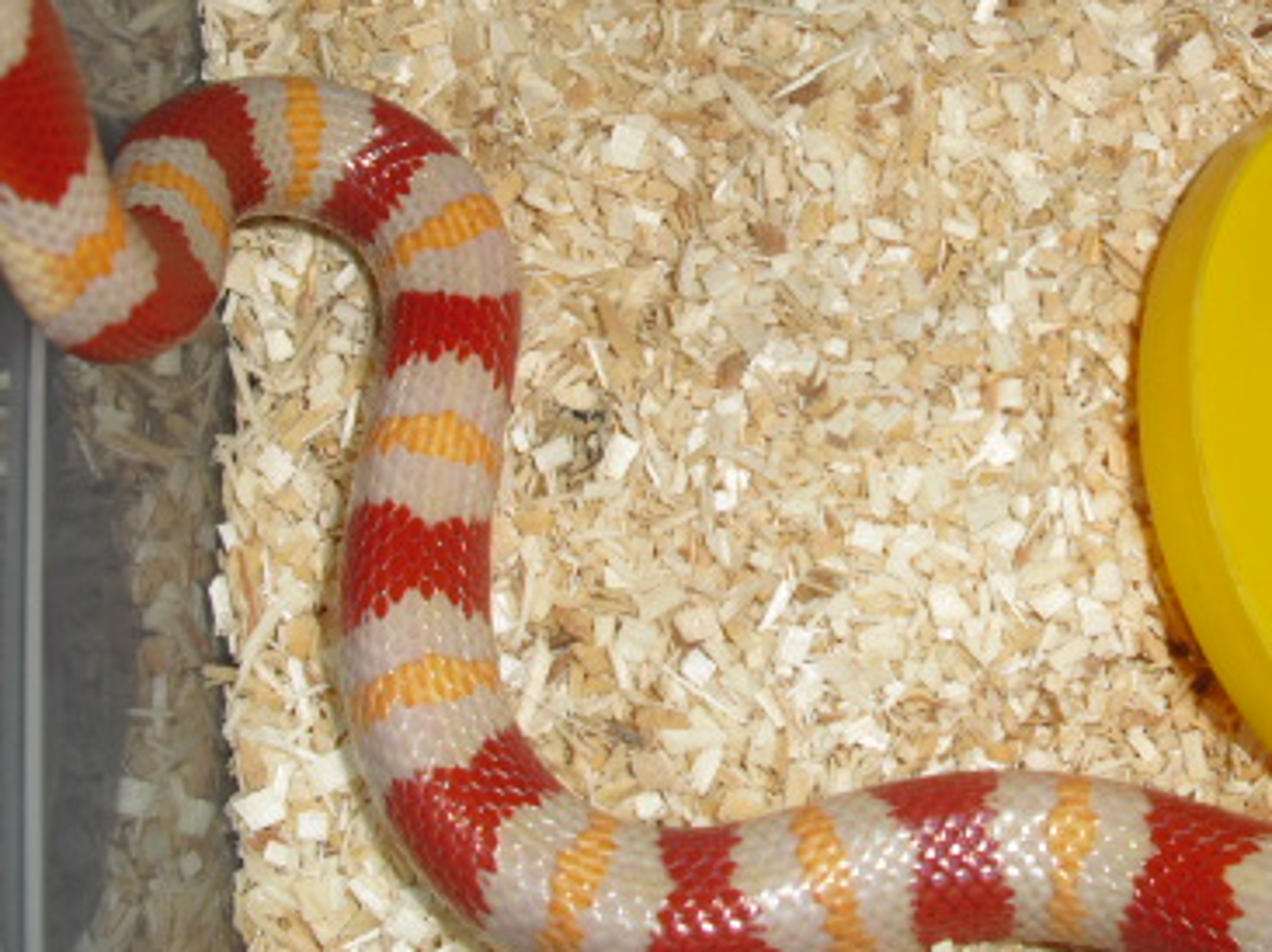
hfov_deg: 30.6
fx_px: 2313
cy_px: 160
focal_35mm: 63
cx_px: 799
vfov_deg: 22.9
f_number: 3.1
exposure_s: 1/60
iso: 64
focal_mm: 6.3
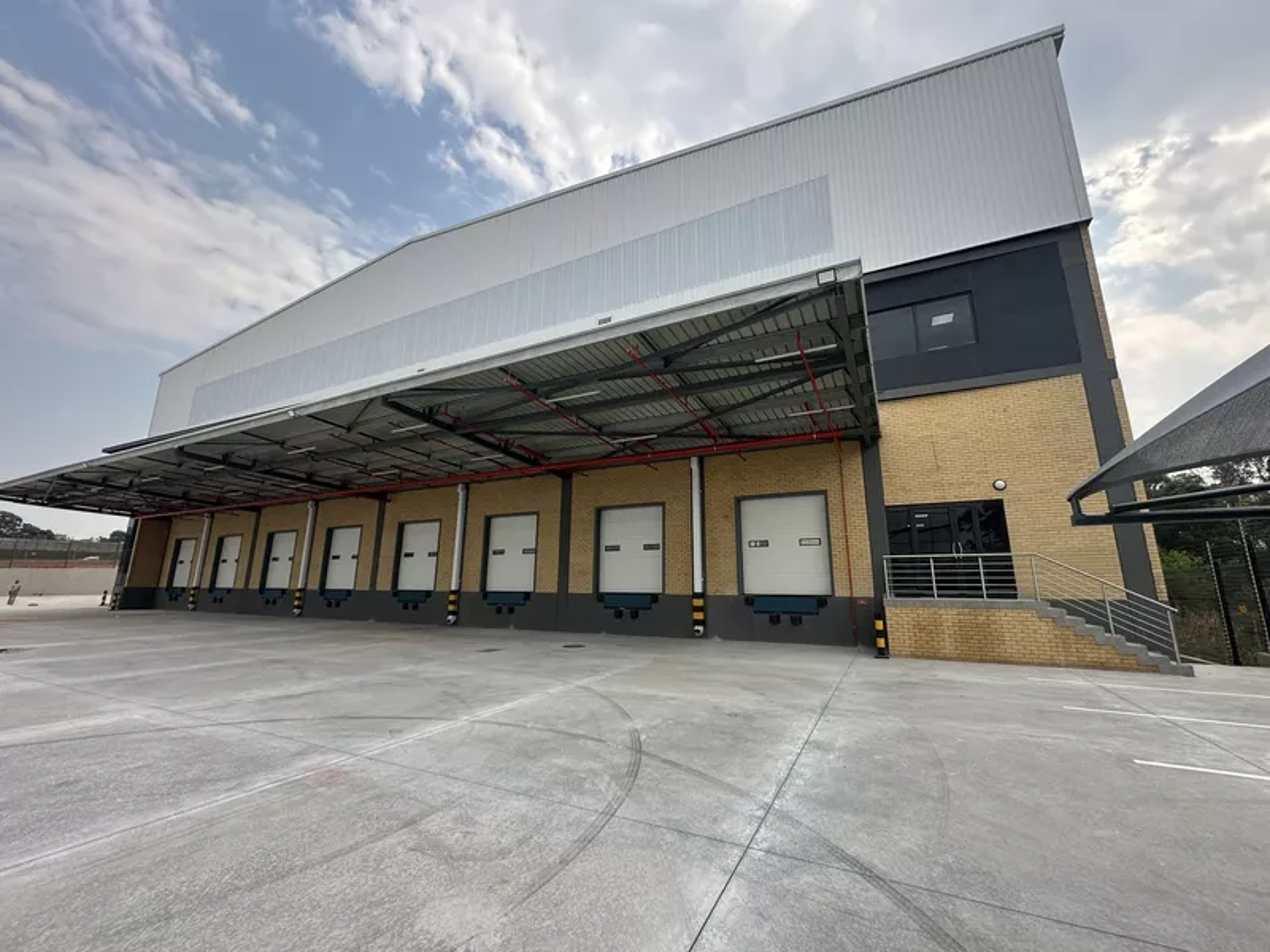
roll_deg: -1.1
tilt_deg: +11.6
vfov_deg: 85.7
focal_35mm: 14
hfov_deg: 102.1
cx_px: 635
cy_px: 476
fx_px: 514
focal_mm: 2.22
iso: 40
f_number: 2.2
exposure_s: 1/678
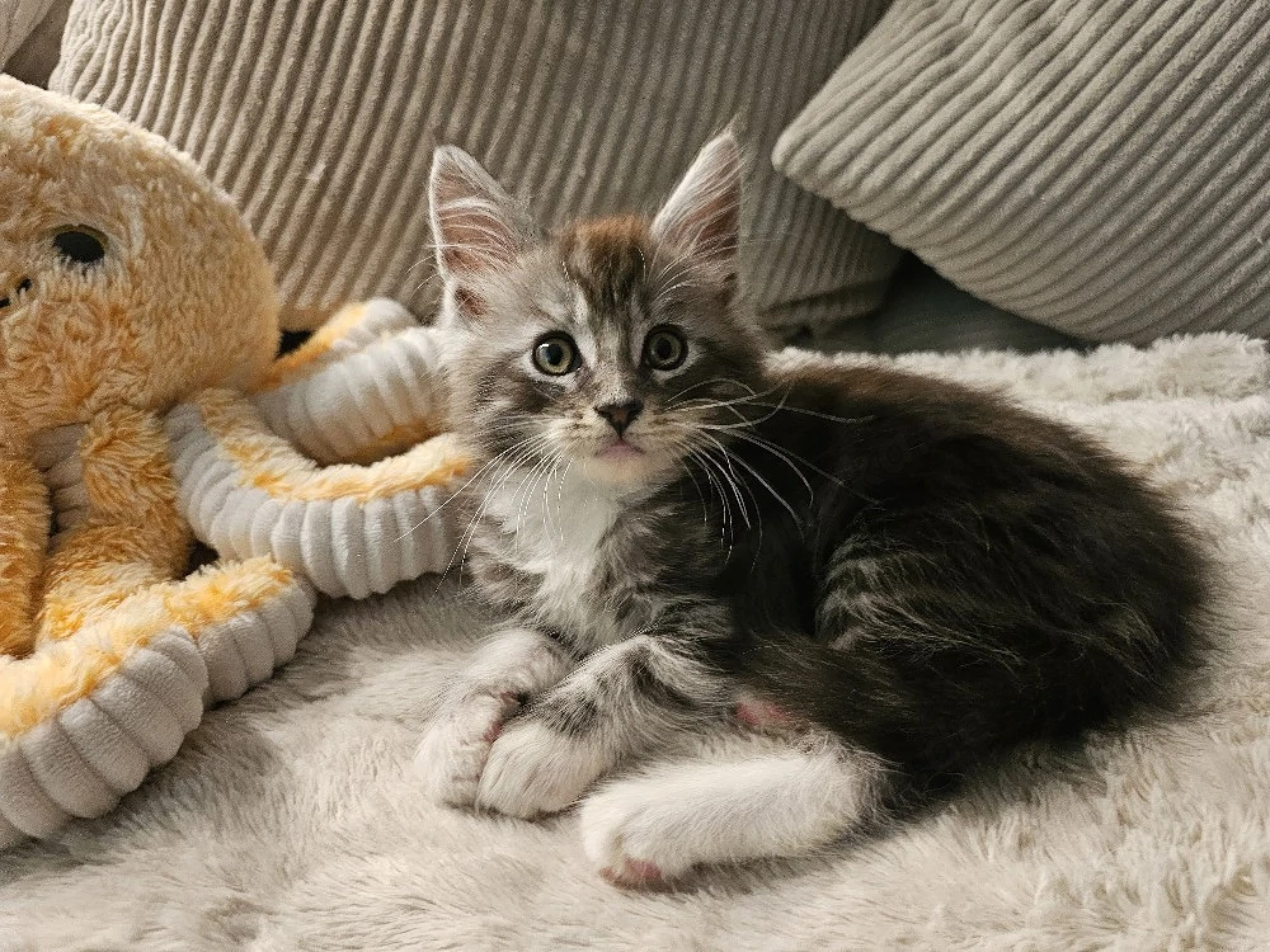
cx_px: 635
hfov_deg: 73.9
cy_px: 476
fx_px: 844
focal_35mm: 23
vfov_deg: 58.9
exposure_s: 1/50.3
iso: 640
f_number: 1.7
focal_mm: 6.3
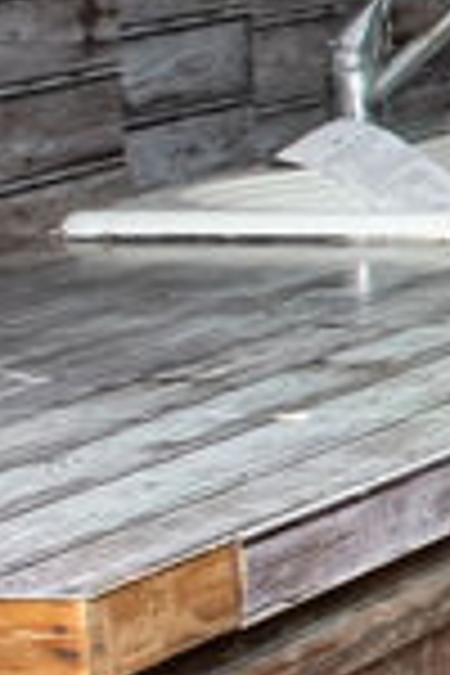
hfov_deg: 4.7
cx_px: 2192
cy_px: 101
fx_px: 4650
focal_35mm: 248
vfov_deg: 8.3
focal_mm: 24
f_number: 8
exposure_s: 1/60
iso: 1250
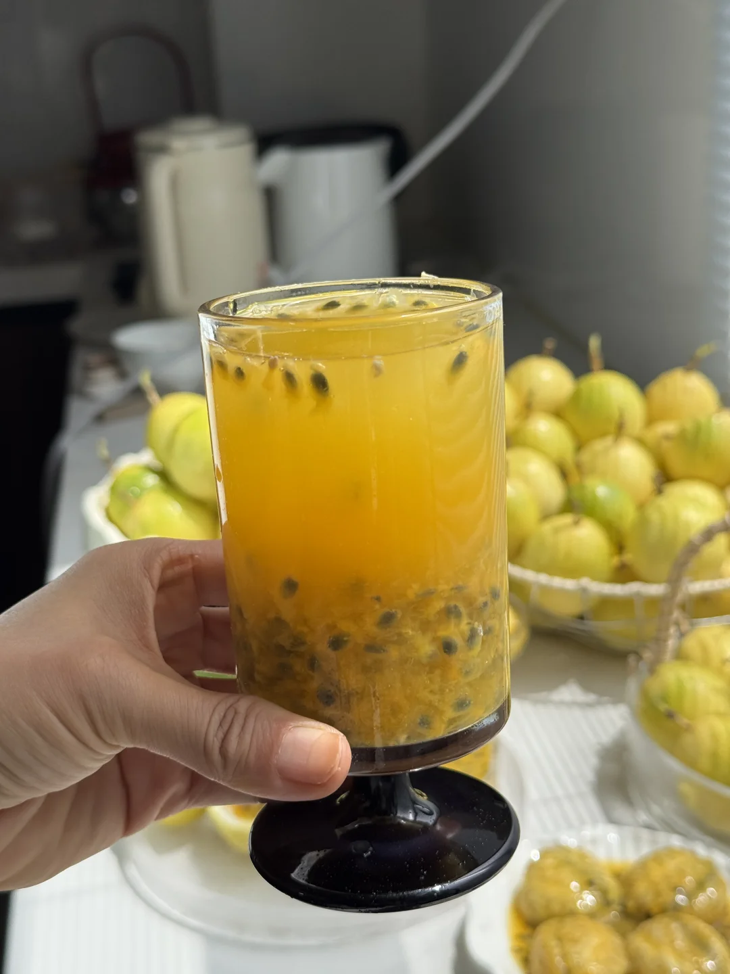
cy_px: 487
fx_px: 1350
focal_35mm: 48
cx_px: 365
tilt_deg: -20.5
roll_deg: +3.7
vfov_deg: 39.7
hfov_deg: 30.3
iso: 64
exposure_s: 1/1984
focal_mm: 6.76
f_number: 1.78
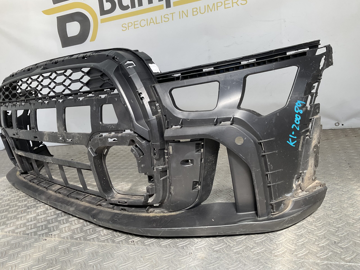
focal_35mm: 29
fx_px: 302
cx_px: 180
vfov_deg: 48.2
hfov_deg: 61.7
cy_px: 135
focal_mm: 3
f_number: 1.8
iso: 16
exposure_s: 1/225
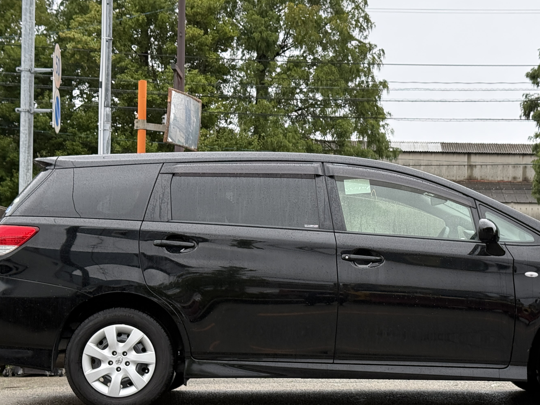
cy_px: 255
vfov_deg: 20.1
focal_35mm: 73
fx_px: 1139
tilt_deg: +2.0
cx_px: 351
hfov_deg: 26.6
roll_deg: -1.2
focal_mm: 6.76
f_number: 1.78
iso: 64
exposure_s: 1/240
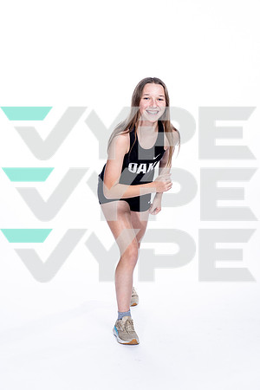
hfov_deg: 19.5
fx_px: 758
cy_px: 195
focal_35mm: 70
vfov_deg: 28.8
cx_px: 130
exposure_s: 1/250
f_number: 5.6
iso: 100
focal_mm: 70
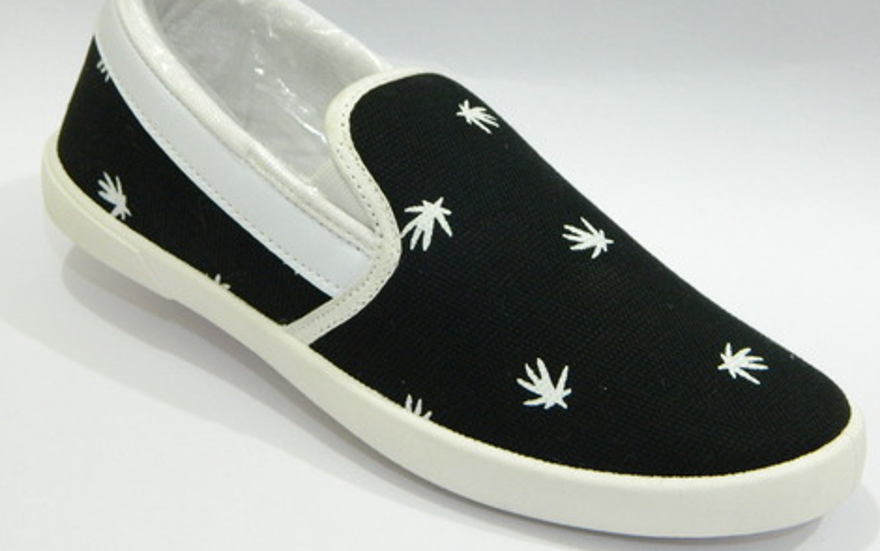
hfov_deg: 26.1
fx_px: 1895
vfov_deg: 16.5
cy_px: 233
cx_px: 447
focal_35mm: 79
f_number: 4
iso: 400
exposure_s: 1/10
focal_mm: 12.6
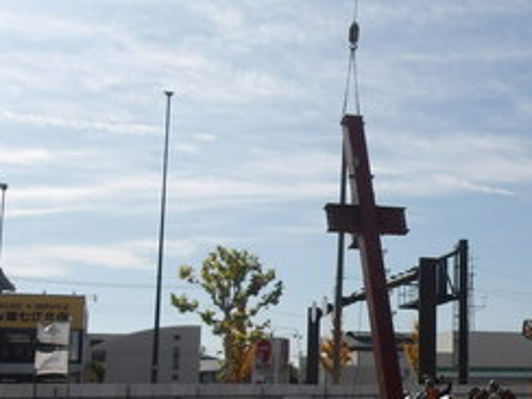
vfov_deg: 24.7
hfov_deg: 30.3
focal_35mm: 59
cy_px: 257
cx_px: 537
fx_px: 907
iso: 100
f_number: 10.4
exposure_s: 1/224
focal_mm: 4.9
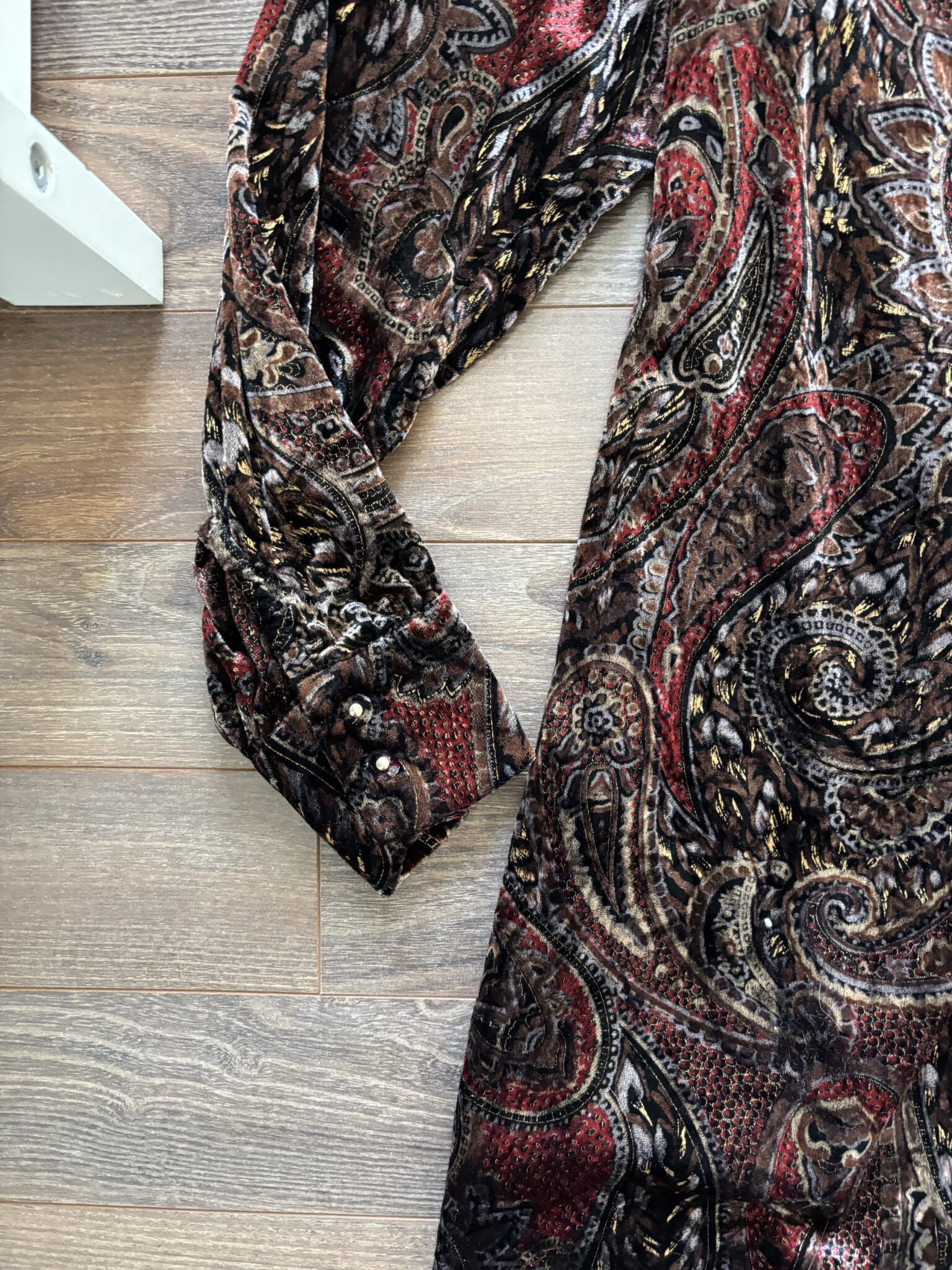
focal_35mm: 26
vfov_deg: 67.3
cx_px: 476
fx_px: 953
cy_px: 635
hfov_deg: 53.1
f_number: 1.6
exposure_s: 1/54
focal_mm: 5.96
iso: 500
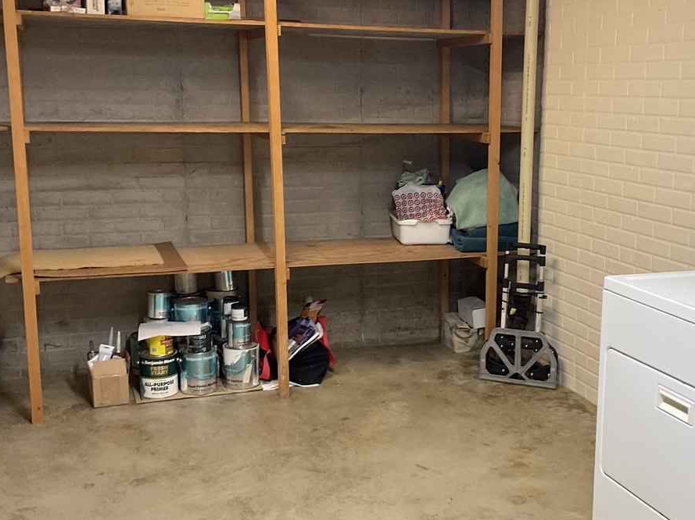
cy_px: 258
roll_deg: -1.3
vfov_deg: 30.9
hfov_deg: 40.2
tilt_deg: -11.0
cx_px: 433
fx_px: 943
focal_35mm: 47
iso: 64
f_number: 1.8
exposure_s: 1/60
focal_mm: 3
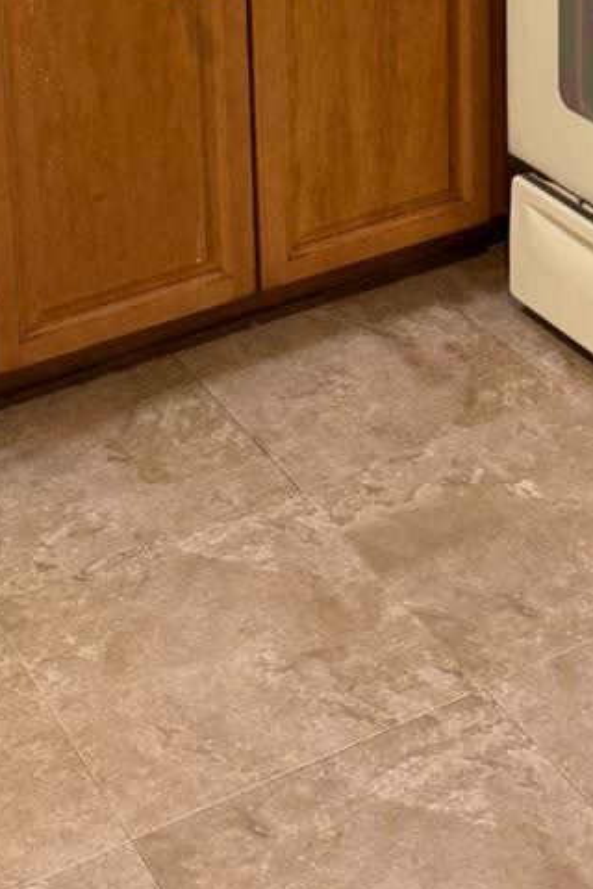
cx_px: 320
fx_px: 1927
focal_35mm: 78
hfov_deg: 17.5
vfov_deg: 23.5
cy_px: -203
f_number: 1.78
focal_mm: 6.76
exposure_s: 1/60
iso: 200
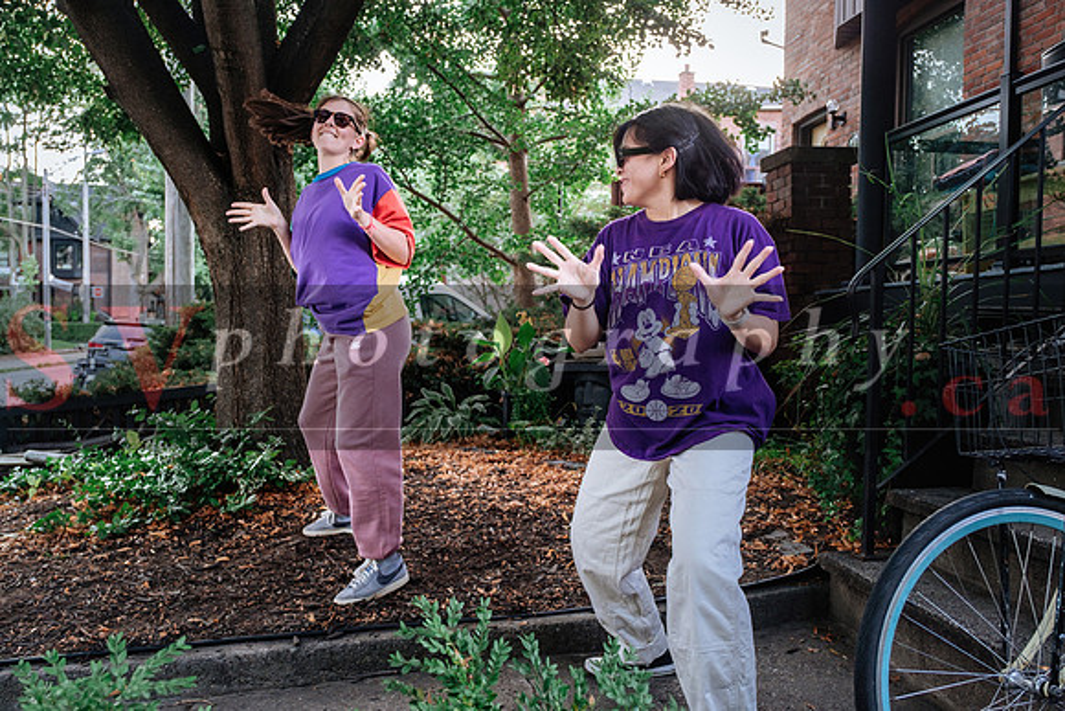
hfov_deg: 61.9
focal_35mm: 30
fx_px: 888
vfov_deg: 43.6
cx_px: 532
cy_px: 356
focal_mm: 20
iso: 800
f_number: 3.6
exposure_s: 1/250
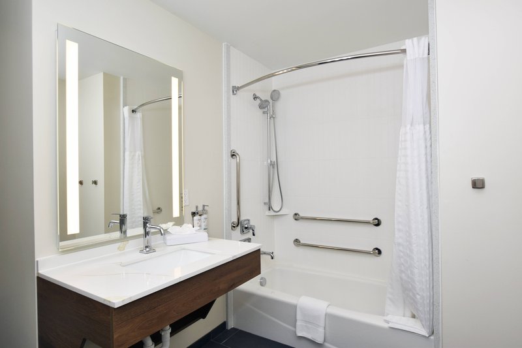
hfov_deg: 85.4
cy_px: 174
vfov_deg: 63.2
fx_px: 283
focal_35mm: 20
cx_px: 261
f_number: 5.6
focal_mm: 13
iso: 140
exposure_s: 1/125
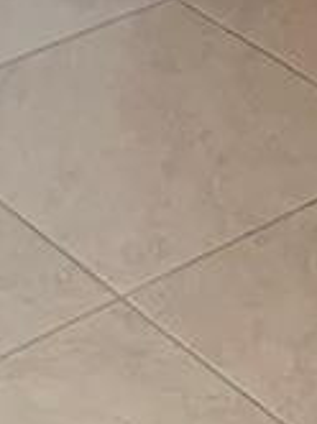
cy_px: -564
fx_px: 2301
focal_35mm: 188
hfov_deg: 7.9
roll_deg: -0.6
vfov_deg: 9.5
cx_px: 146
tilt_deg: -16.5
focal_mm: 4.25
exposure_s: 1/74
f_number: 1.8
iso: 100
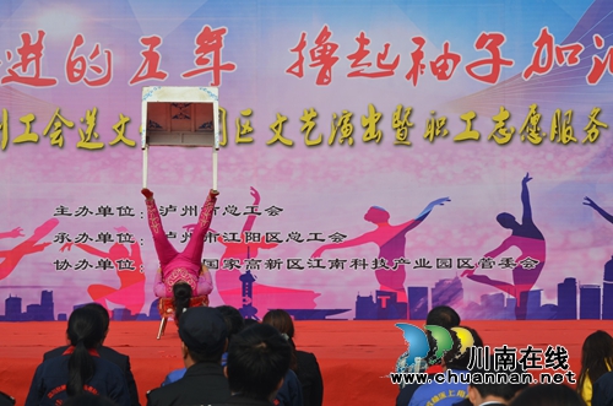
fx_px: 1784
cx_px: 306
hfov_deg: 19.5
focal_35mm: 105
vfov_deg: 13.0
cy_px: 203
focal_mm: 70
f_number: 9.5
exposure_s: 1/350
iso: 100
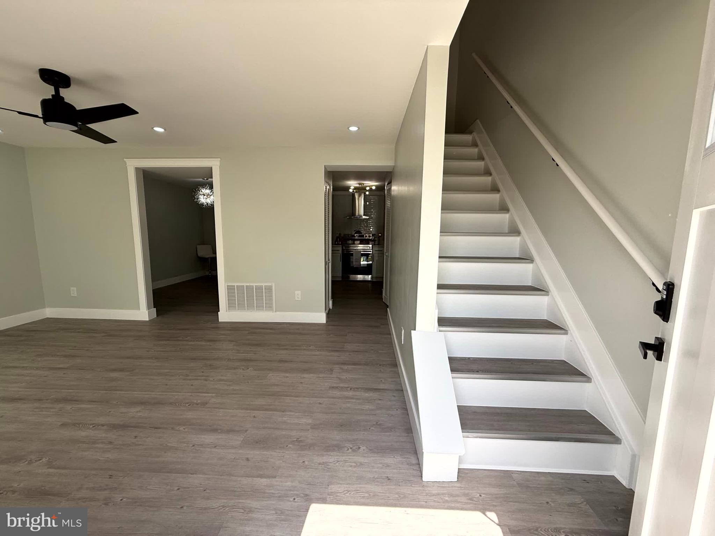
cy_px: 268
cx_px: 358
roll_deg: -0.5
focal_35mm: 14
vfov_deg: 85.7
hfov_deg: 102.1
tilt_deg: -7.7
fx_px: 289
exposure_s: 1/304
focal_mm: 2.22
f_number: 2.2
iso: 50
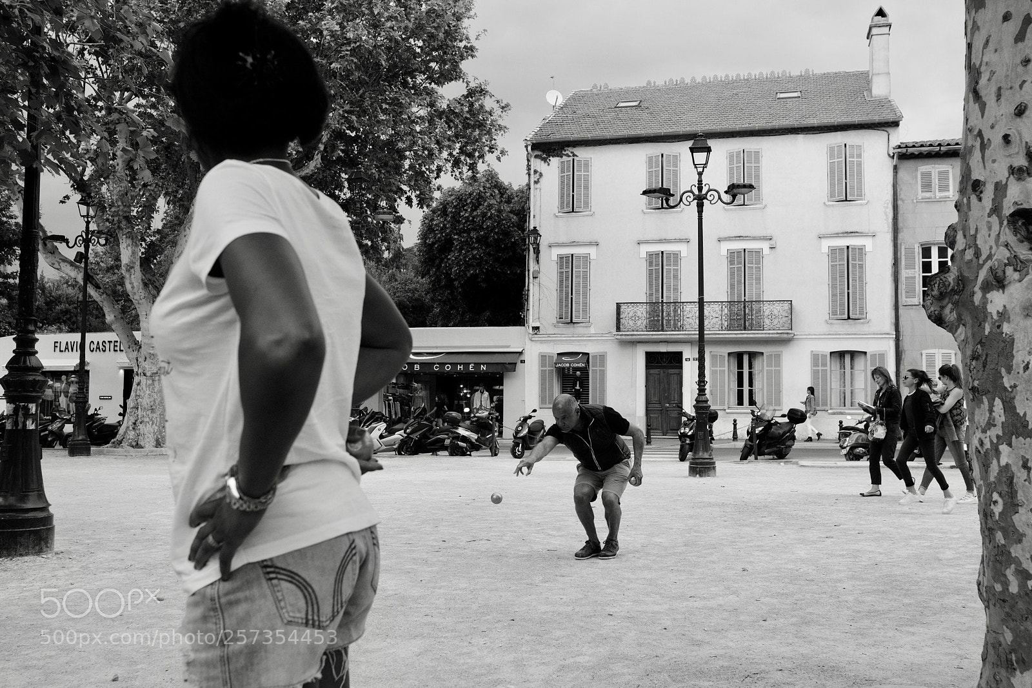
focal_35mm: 35
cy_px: 344
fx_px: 1003
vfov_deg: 37.8
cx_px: 516
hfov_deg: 54.4
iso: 800
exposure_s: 1/900
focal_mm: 23
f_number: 5.6
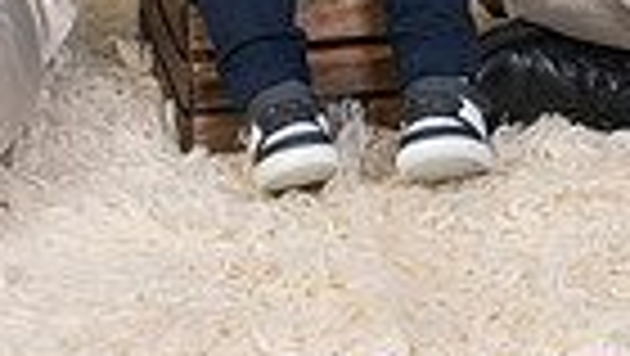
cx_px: 288
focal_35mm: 154
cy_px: -453
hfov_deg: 13.9
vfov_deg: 7.5
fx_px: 2575
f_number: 5.6
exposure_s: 1/100
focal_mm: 35
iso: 100
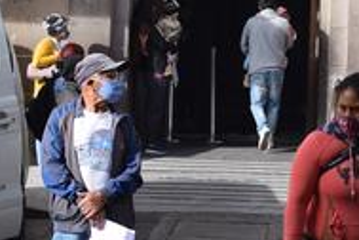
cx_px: 226
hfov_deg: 16.2
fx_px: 1263
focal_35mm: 127
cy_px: 97
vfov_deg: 10.8
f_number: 4
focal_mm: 25
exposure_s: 1/400
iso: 100
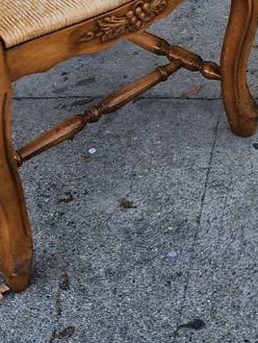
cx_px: 365
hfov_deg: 13.7
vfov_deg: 17.1
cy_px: -187
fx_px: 1023
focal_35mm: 103
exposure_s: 1/225
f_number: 1.8
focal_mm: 5.4
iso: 20
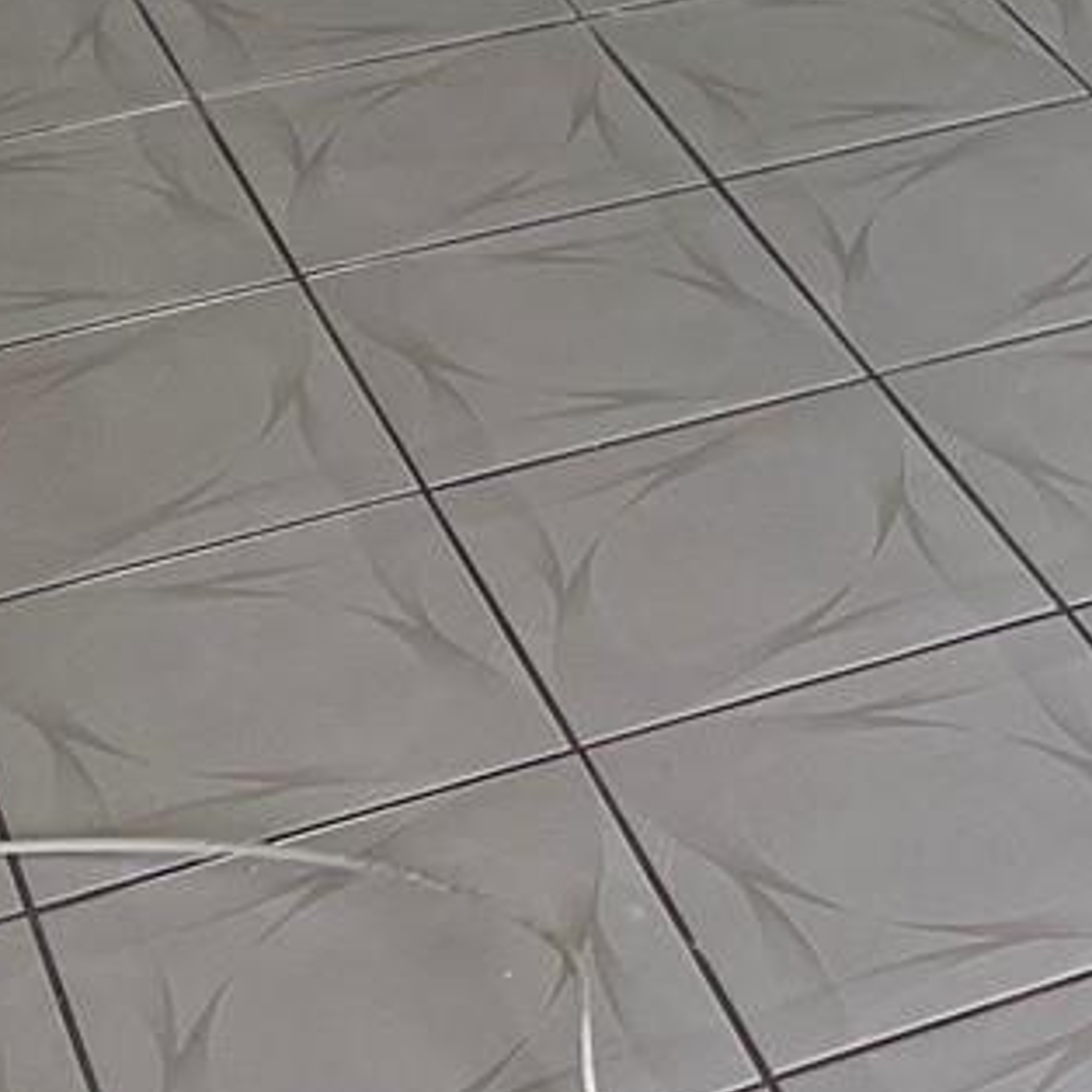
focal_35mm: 117
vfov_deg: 13.3
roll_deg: -0.1
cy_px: -942
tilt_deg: -13.4
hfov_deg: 14.5
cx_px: 1235
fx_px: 4176
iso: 125
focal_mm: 5.1
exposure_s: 1/106
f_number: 1.6
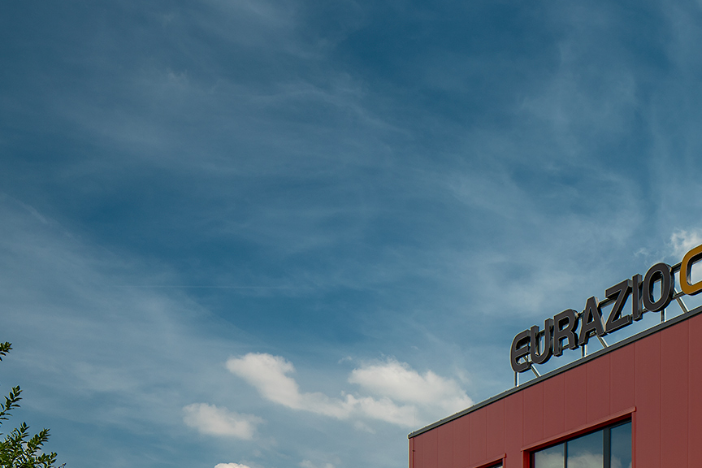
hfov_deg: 36.7
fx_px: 975
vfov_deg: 26.1
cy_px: 425
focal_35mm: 50
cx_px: 653
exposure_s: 1/100
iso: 100
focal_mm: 24
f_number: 11
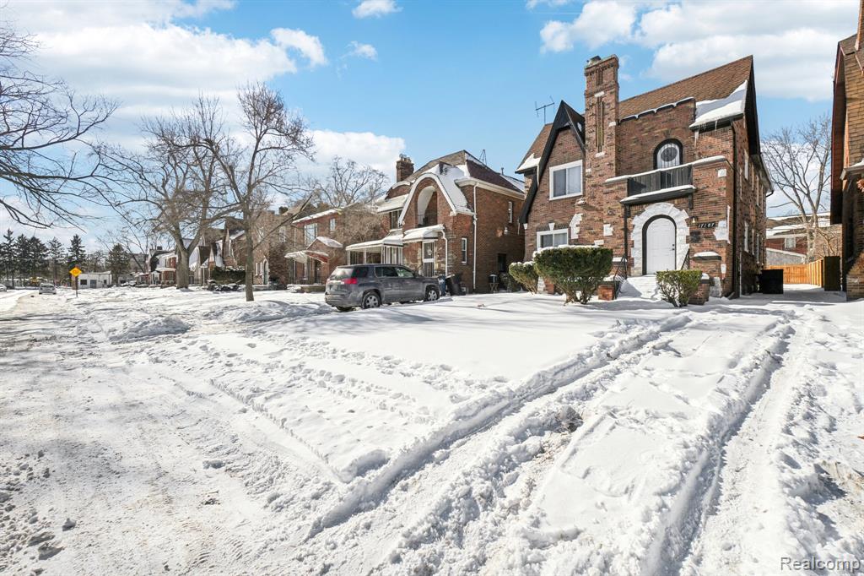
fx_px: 360
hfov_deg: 100.4
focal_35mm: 15
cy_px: 288
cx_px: 432
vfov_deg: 77.3
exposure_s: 1/750
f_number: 8
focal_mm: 10
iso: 100
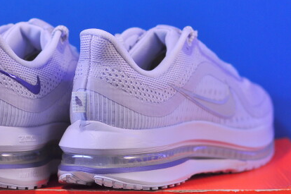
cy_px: 38
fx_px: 1171
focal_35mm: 145
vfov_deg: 9.4
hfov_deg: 14.2
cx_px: 106
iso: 250
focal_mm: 50
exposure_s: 1/320
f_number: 2.8
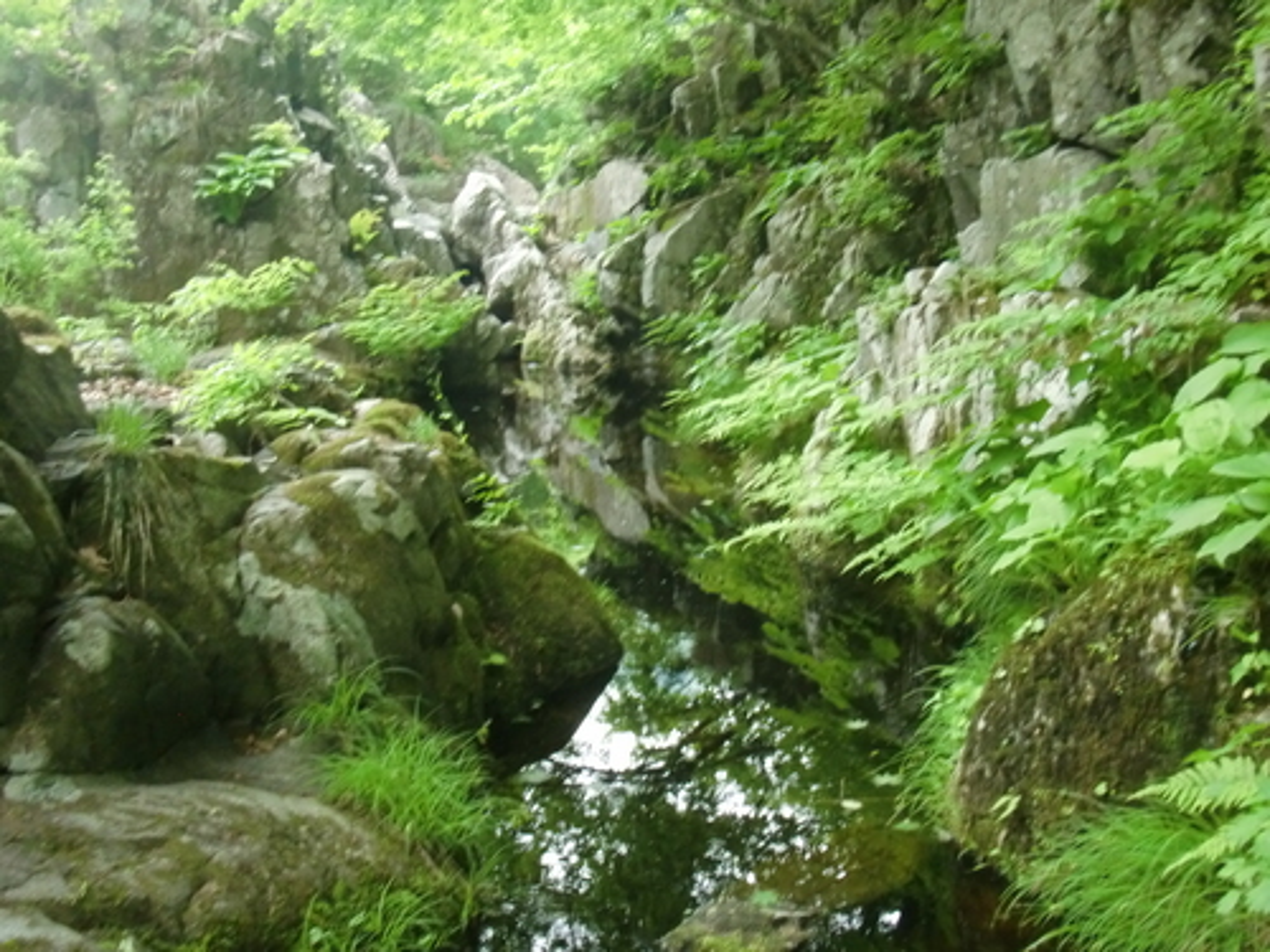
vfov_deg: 37.7
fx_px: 1394
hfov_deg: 49.0
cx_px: 635
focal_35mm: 38
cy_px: 476
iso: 400
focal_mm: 6.66
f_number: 3.9
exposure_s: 1/25
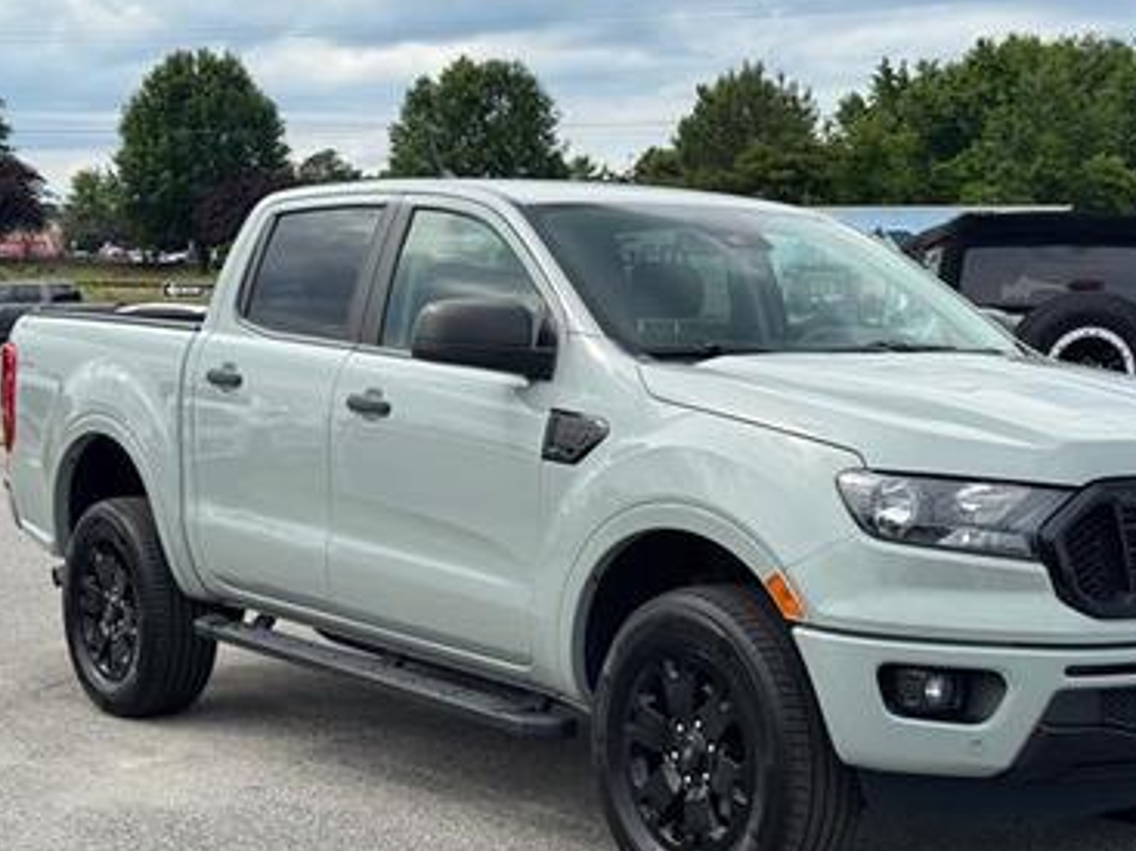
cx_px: 672
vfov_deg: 22.2
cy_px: 532
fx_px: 2165
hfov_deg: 29.3
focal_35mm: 66
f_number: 1.78
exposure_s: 1/3257
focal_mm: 6.76
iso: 64
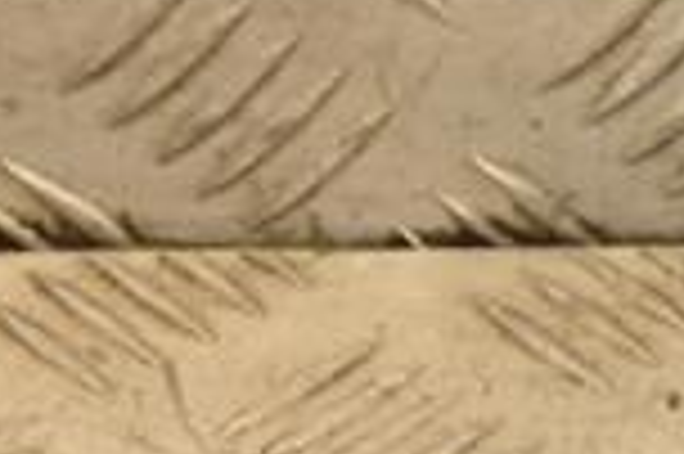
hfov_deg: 4.9
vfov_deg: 3.3
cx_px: 1215
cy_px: 184
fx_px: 7857
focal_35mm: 414
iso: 800
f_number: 5.3
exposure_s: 1/125
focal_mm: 70
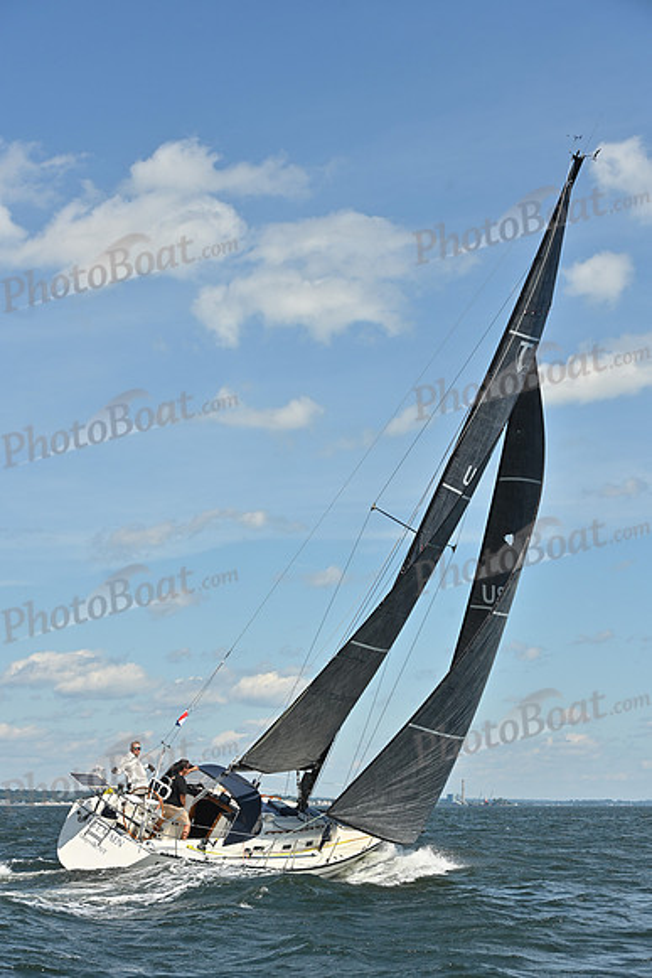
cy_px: 489
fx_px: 1900
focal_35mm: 70
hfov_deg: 19.5
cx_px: 326
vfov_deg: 28.8
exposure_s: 1/1250
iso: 250
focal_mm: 70
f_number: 8
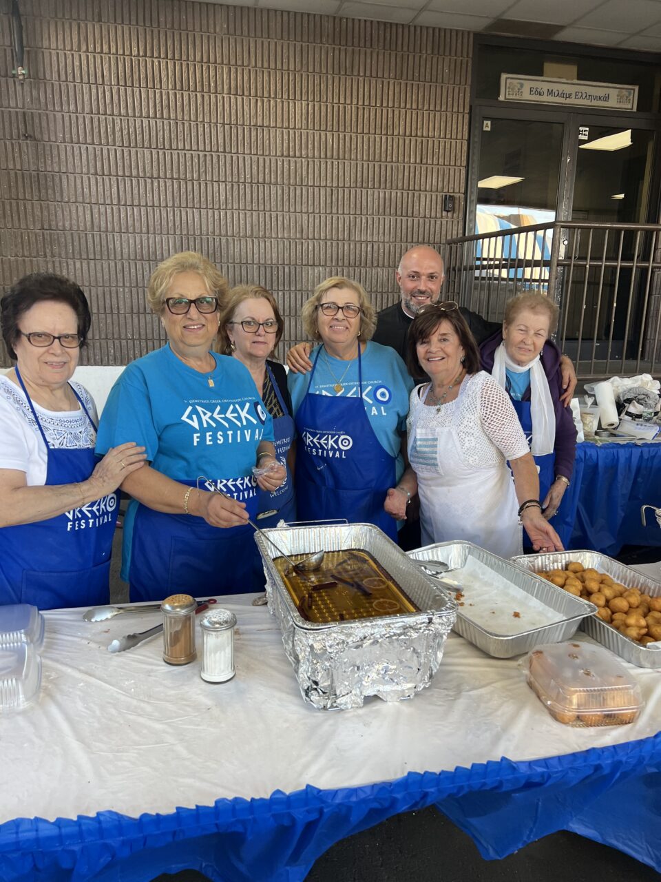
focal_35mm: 26
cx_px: 330
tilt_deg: -12.7
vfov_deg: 67.3
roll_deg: -1.5
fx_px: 662
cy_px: 441
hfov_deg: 53.1
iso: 80
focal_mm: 5.7
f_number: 1.5
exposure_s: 1/120
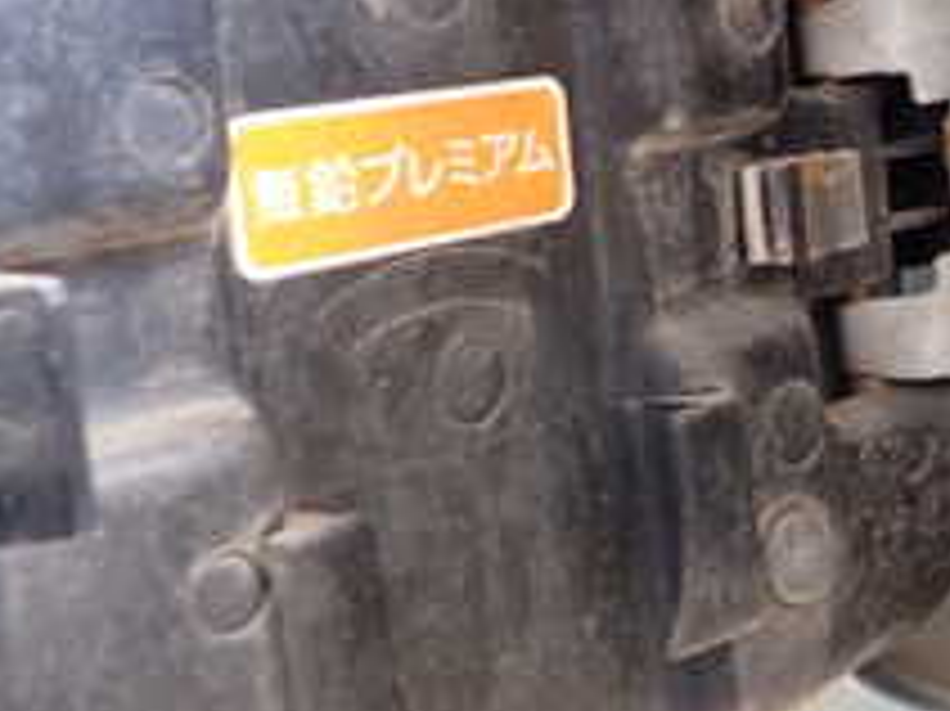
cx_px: 878
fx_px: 1947
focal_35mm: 71
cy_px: 248
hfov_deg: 26.4
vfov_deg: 20.6
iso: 200
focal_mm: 4.5
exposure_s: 1/50
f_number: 2
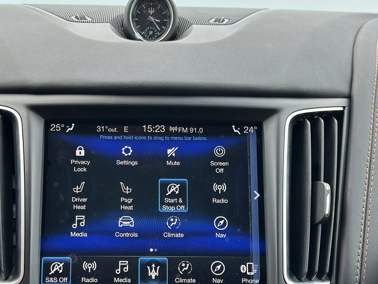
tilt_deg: -15.4
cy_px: 173
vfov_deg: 19.9
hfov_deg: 26.3
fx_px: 808
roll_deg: -2.1
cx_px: 156
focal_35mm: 74
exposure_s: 1/121
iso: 80
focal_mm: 6.86
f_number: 1.78
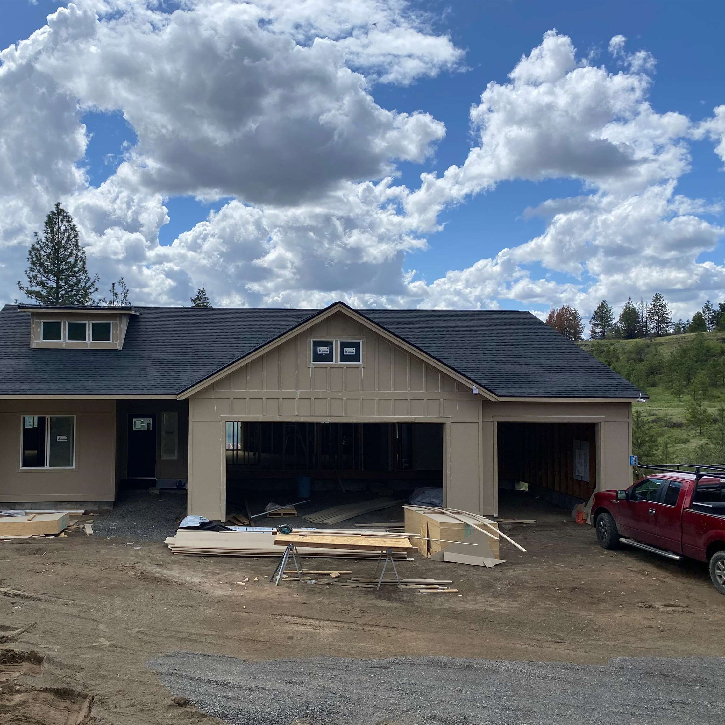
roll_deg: -0.7
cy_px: 366
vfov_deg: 52.5
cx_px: 241
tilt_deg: +1.1
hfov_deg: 51.6
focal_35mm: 31
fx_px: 735
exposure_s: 1/5236
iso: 32
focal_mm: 4.25
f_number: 1.8
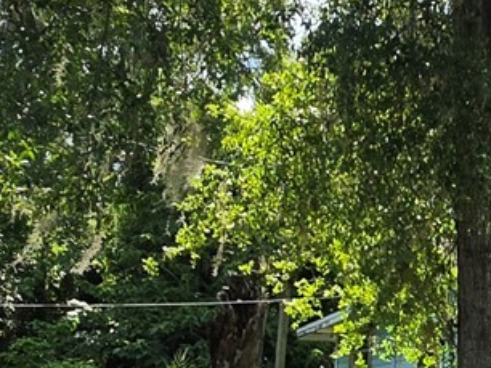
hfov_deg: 24.2
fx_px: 964
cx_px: 677
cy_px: 331
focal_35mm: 68
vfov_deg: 21.1
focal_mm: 2.2
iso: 32
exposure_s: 1/1445
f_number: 1.9
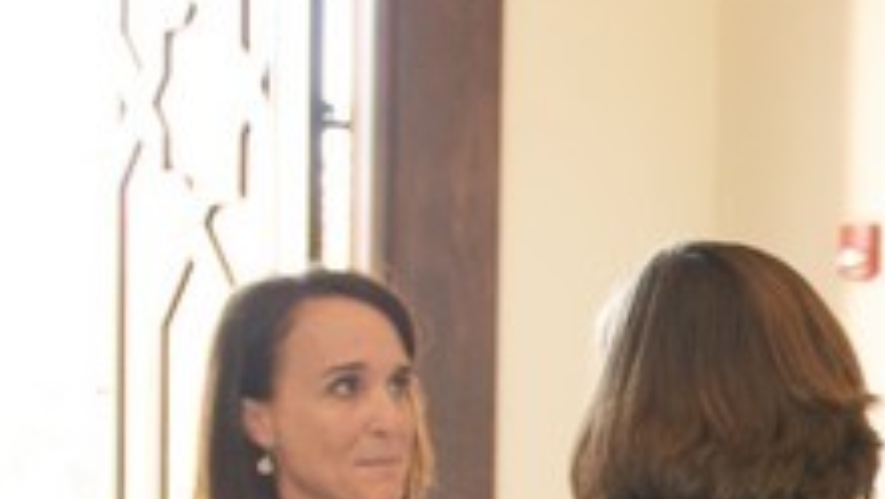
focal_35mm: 137
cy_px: 845
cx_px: 1448
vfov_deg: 8.6
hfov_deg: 14.3
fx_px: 3216
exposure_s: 1/100
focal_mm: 24
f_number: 2.8
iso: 800
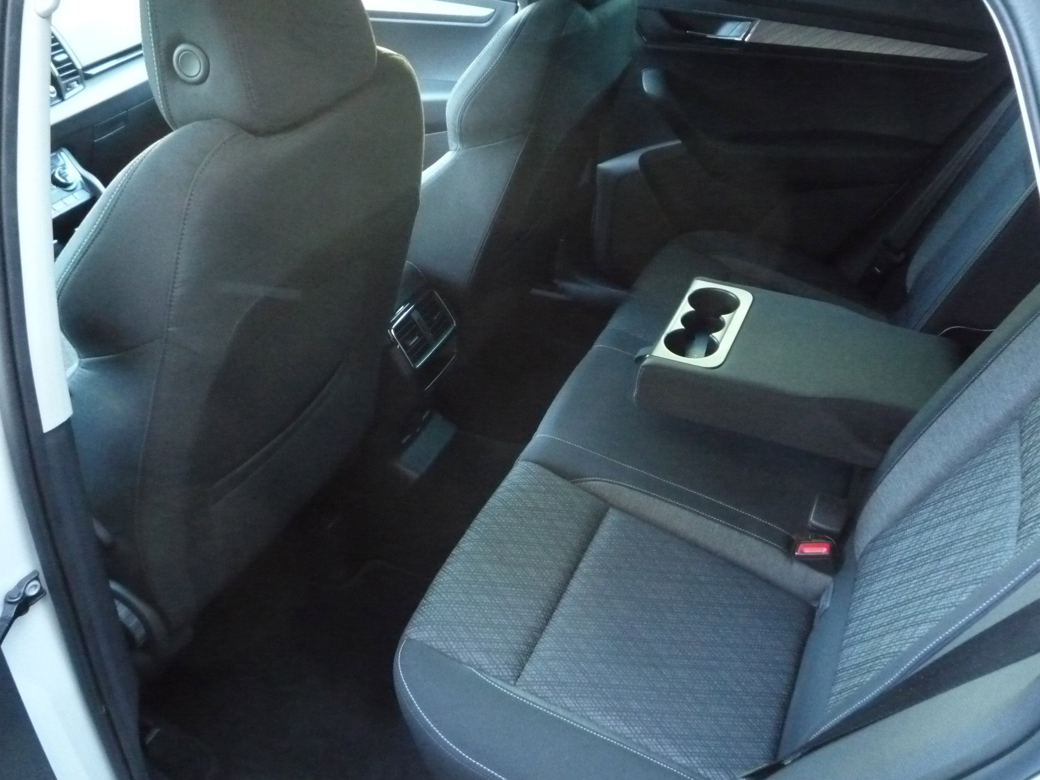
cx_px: 537
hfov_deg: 56.8
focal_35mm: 32
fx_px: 961
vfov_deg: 44.2
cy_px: 382
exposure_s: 1/13
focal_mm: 5.2
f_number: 3.3
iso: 800
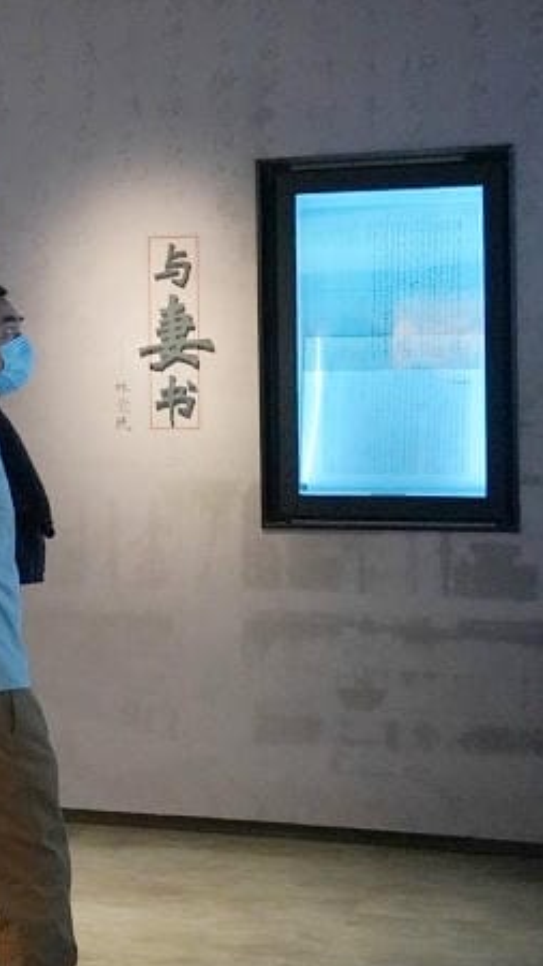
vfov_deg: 22.4
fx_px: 2433
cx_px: -728
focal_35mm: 95
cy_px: 369
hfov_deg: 10.9
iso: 6400
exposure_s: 1/160
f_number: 2.8
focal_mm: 34
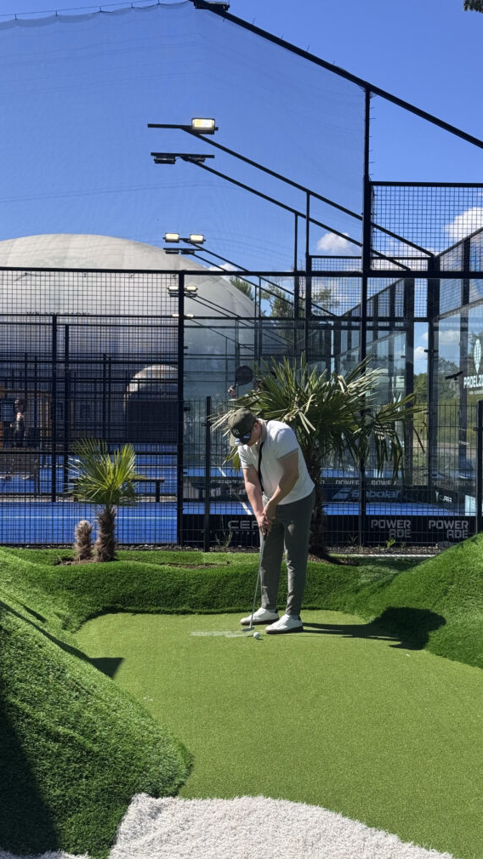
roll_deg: -0.7
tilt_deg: -0.1
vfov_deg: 39.2
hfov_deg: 22.6
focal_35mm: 53
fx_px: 1207
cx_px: 243
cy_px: 428
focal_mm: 6.76
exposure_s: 1/4608
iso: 64
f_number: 1.78
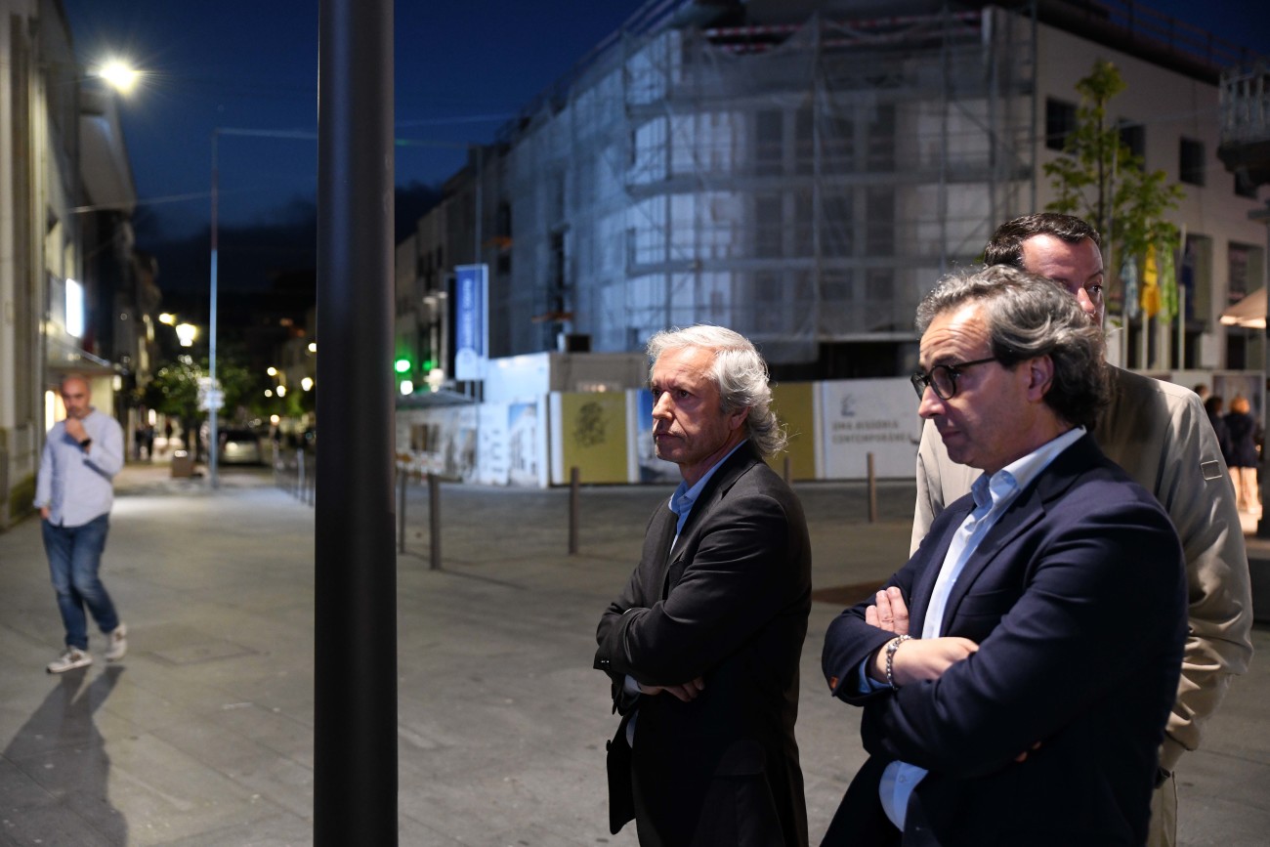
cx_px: 635
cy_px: 424
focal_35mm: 35
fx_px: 1235
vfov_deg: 37.9
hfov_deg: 54.4
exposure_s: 1/80
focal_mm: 35
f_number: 2.8
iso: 3200
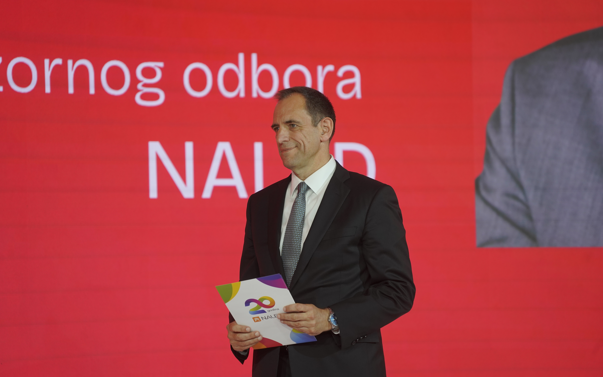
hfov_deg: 10.3
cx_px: 301
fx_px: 3353
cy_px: 184
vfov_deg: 6.4
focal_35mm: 204
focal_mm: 200
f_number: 4
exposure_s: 1/400
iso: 1000
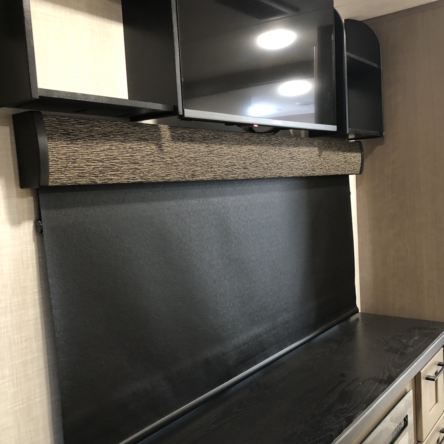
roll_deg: +3.1
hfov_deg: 48.3
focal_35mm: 34
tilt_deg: -6.5
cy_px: 219
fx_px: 493
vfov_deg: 48.4
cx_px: 252
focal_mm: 3.99
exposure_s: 1/9
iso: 100
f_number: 1.8
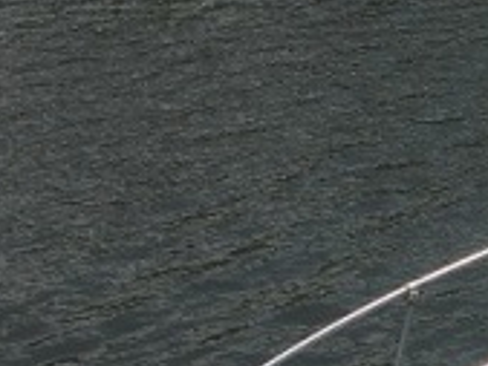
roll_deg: +1.5
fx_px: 1933
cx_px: 632
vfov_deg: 10.2
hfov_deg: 13.8
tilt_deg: -27.2
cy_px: 686
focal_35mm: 137
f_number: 2.2
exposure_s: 1/4525
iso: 25
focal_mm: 4.15
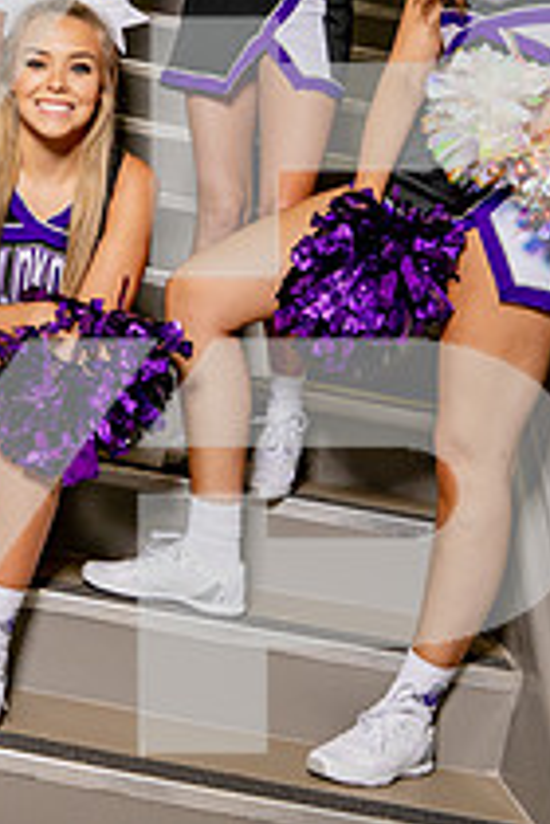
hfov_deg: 18.7
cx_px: 75
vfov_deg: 27.0
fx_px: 1650
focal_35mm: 72
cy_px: 73
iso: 250
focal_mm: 26
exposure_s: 1/125
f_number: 8
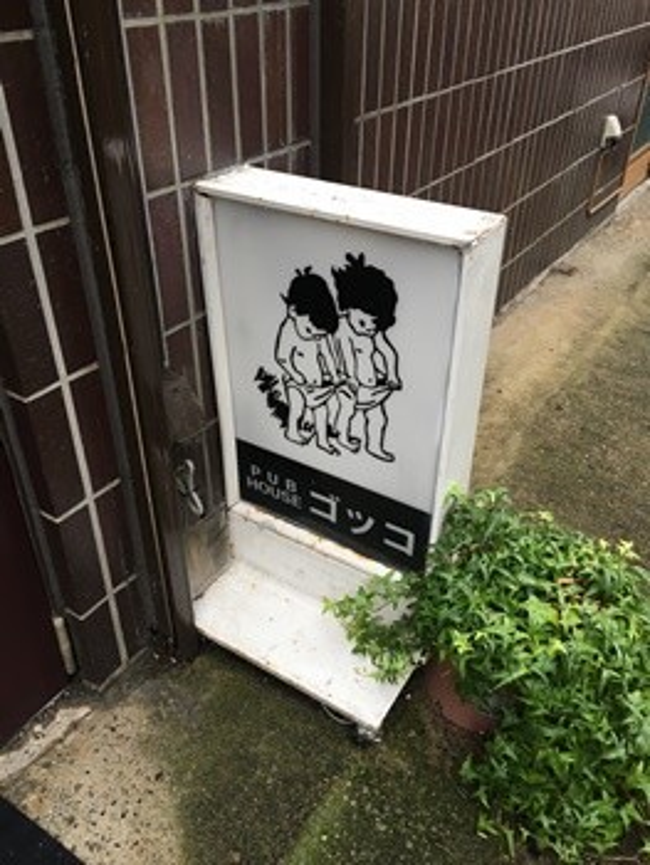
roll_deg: -0.4
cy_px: 432
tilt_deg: -33.6
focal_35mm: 29
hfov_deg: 48.3
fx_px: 725
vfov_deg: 61.6
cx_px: 325
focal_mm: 4.15
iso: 32
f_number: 2.2
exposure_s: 1/30
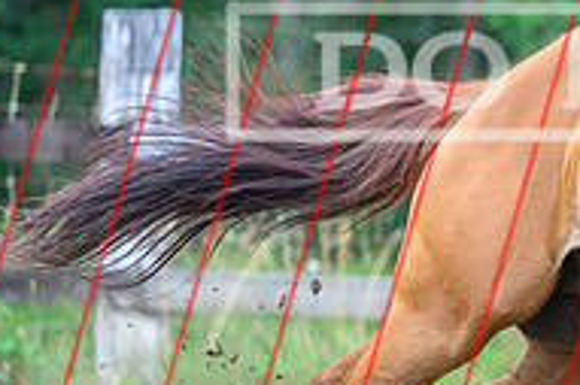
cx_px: 856
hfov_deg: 3.2
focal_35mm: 635
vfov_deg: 2.2
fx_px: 10222
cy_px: 83
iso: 1400
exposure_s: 1/1600
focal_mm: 140
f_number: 2.8
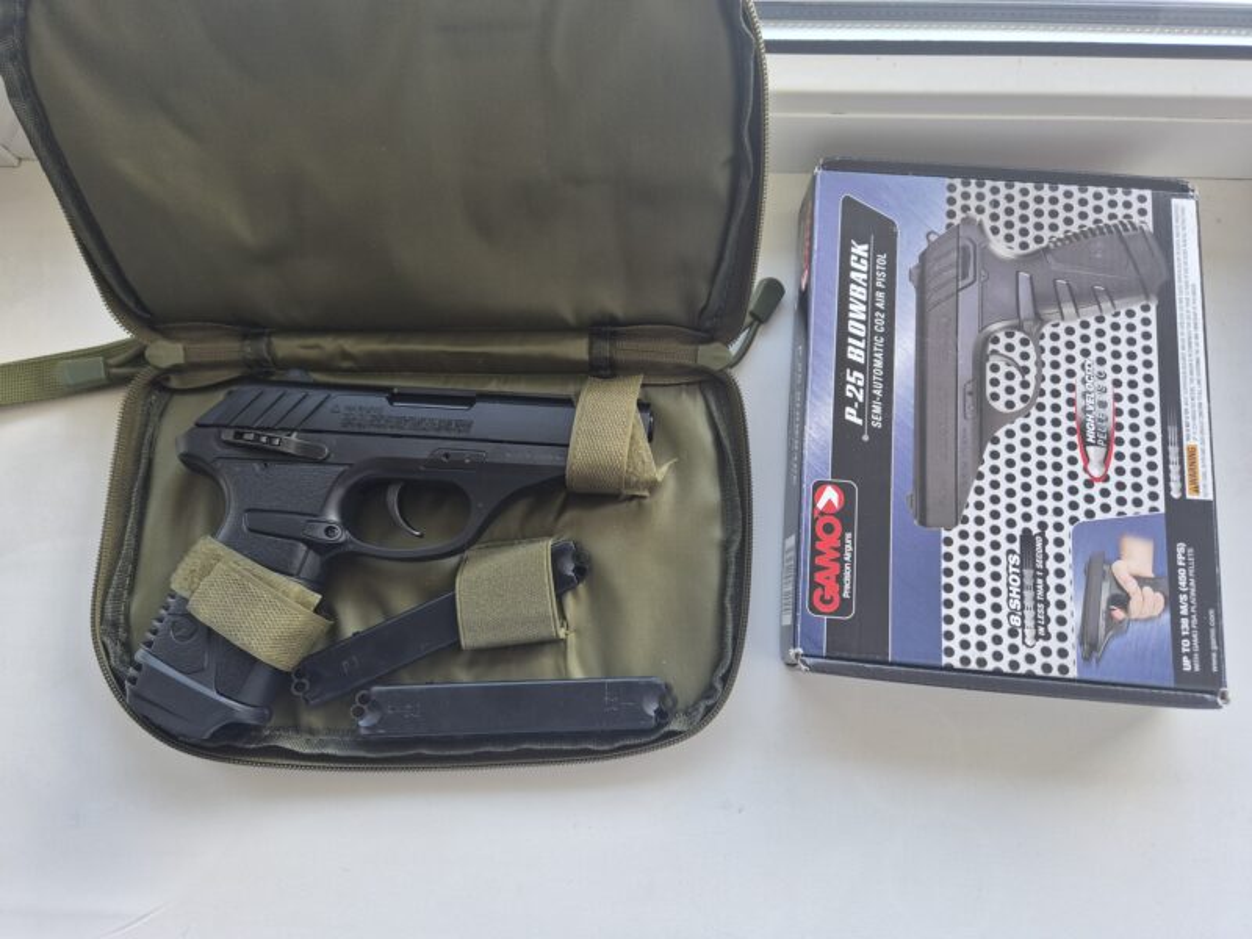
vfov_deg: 58.9
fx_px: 832
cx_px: 626
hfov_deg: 73.9
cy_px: 470
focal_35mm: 23
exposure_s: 1/180
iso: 100
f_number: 1.8
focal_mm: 5.4
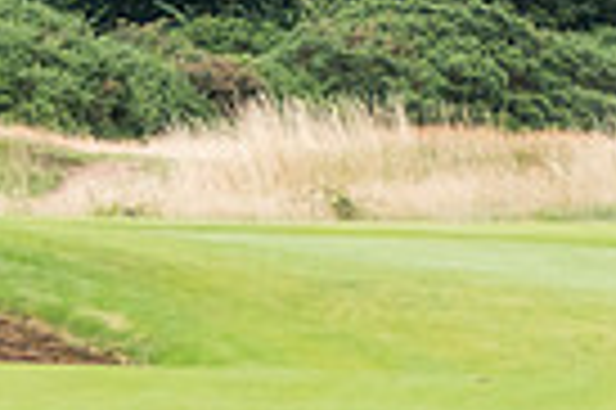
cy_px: -453
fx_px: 21705
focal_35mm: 1270
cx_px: -211
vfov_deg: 1.1
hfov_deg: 1.6
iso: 800
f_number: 6.3
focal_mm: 200
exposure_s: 1/2000
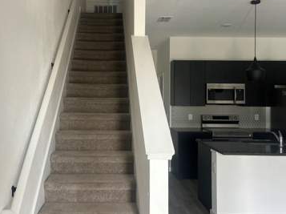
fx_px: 289
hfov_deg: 52.3
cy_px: 93
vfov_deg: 40.6
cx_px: 113
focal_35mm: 35
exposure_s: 1/60
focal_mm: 5.96
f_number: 1.6
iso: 200
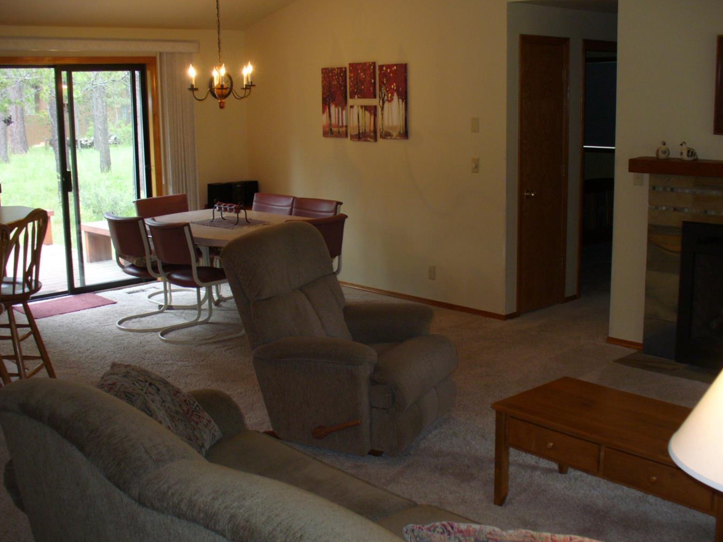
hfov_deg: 45.8
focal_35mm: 41
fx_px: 856
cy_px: 268
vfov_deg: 35.1
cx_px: 358
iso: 80
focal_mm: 6.1
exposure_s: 1/30
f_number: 2.8
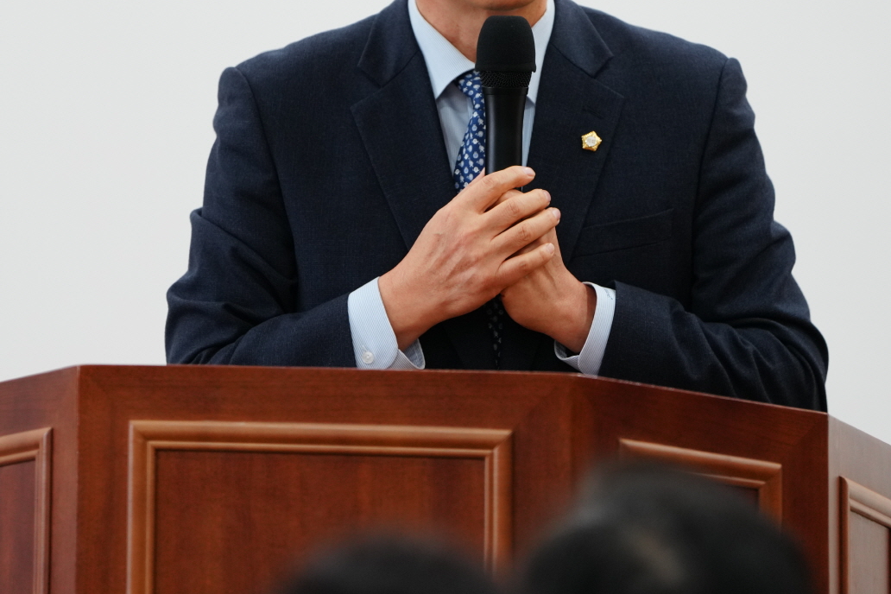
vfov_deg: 3.9
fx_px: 8637
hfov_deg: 5.9
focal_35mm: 349
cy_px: 78
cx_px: 363
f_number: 2.8
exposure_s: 1/160
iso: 800
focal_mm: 200
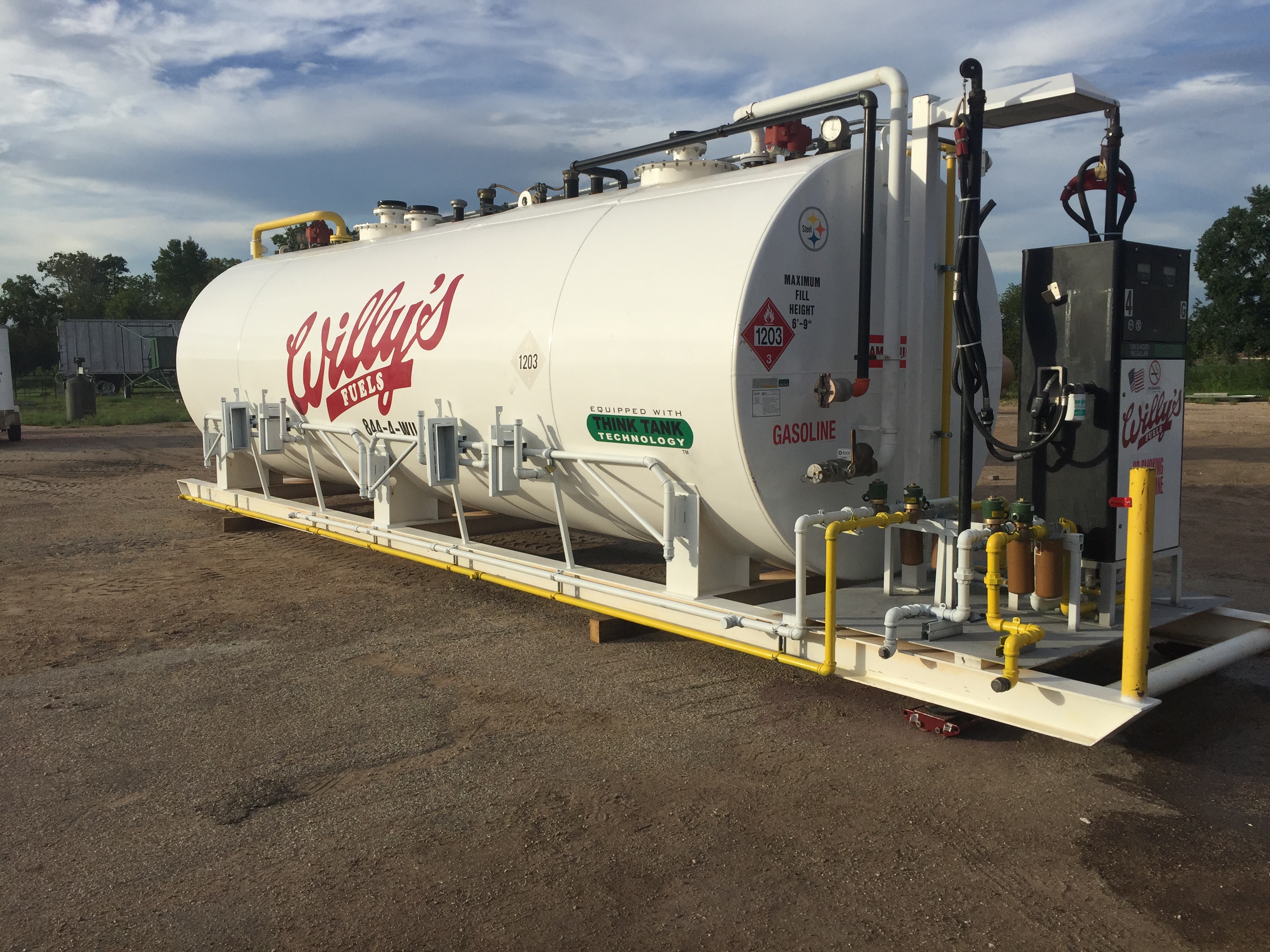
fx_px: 1064
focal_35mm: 29
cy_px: 476
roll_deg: +0.9
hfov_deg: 61.7
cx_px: 635
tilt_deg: -6.0
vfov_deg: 48.2
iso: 32
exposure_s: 1/2326
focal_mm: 4.15
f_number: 2.2
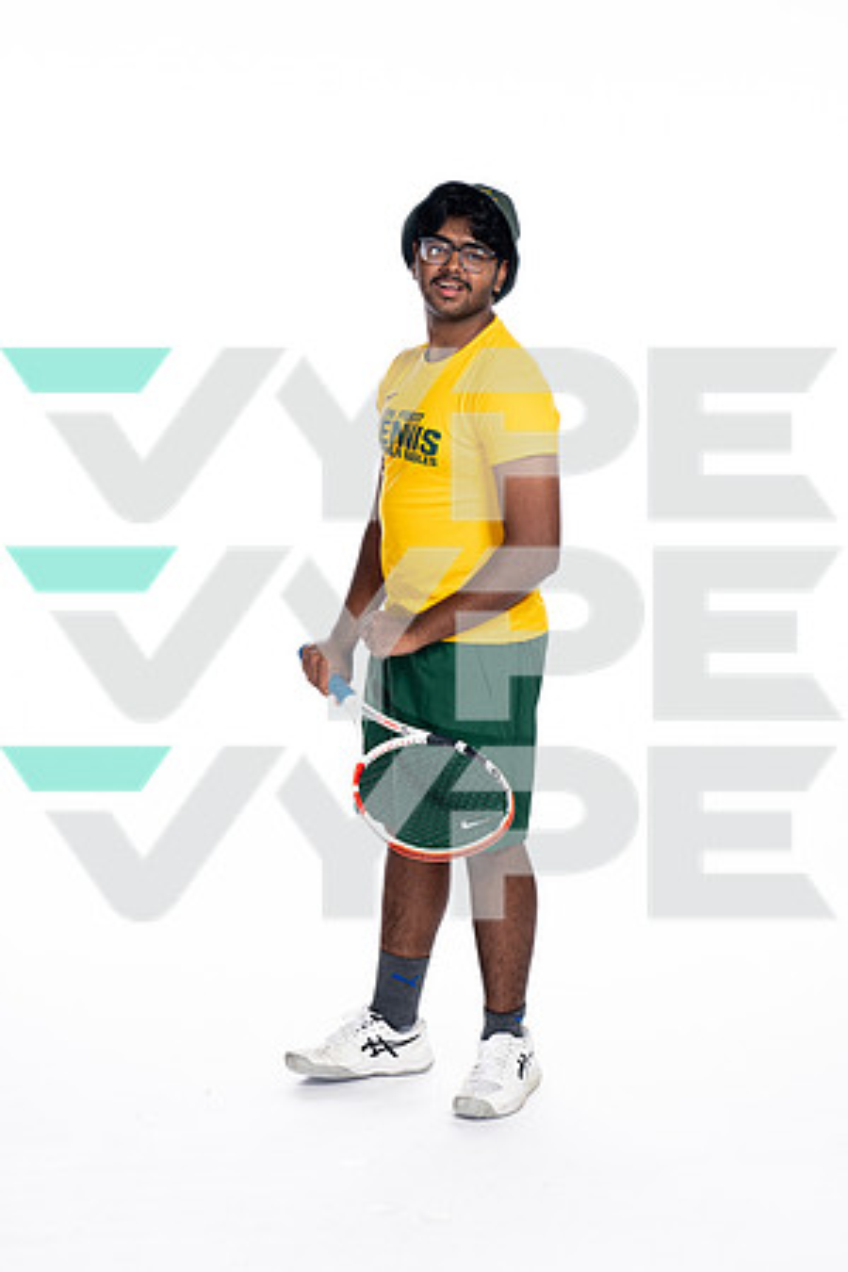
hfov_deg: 19.5
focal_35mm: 70
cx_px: 424
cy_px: 636
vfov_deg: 28.8
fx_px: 2473
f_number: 5.6
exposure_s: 1/250
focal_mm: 70
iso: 400
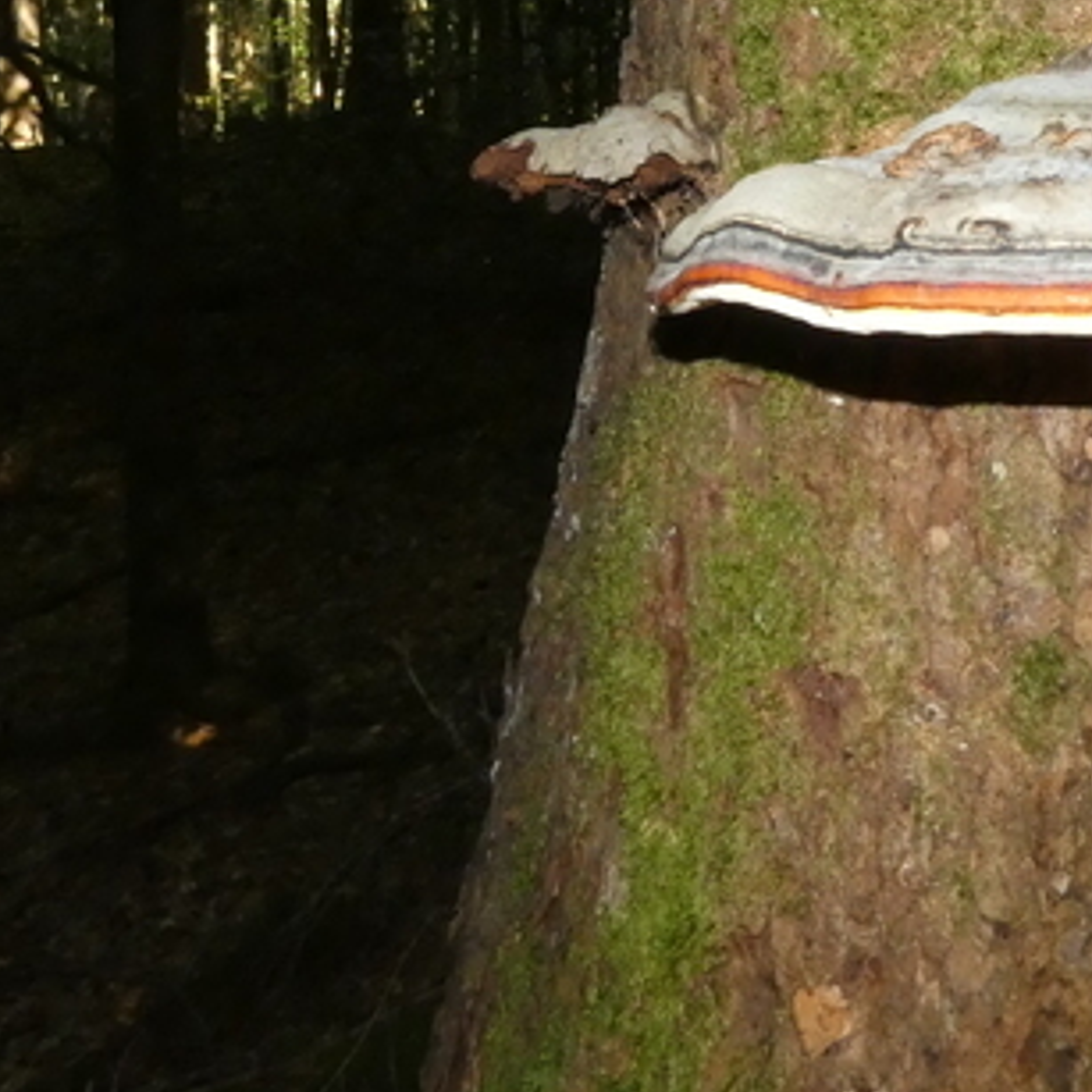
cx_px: 968
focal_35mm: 46
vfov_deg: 34.3
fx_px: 1642
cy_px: 60
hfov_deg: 34.8
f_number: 5.6
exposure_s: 1/60
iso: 800
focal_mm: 3.6
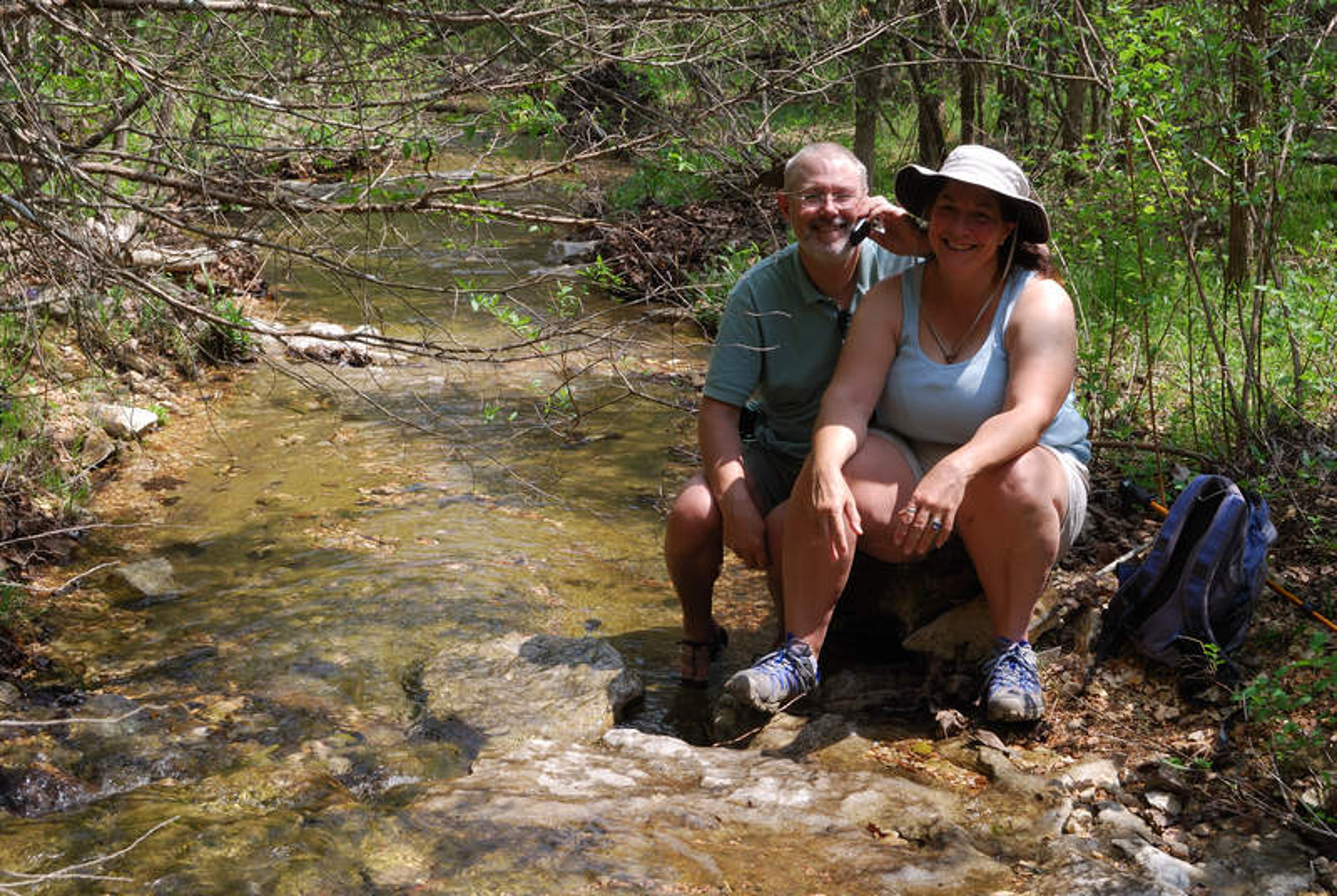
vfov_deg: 25.8
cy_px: 448
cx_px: 668
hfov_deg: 37.8
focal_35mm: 52
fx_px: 1953
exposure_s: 1/60
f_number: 13
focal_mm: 35
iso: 200
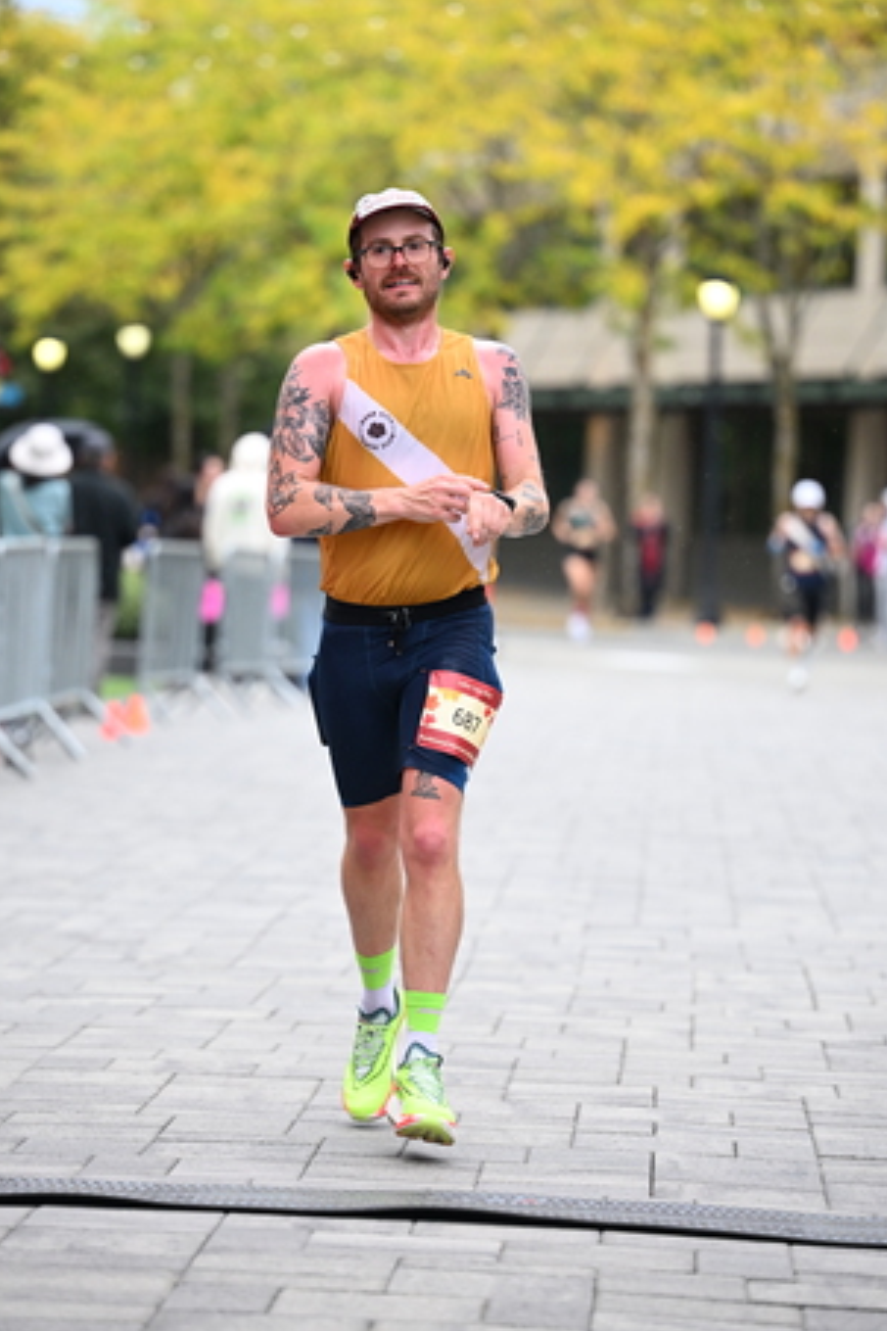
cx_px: 448
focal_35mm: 158
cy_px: 658
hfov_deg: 8.7
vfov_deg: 13.0
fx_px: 5839
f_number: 2.8
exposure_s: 1/2000
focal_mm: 130
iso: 1250
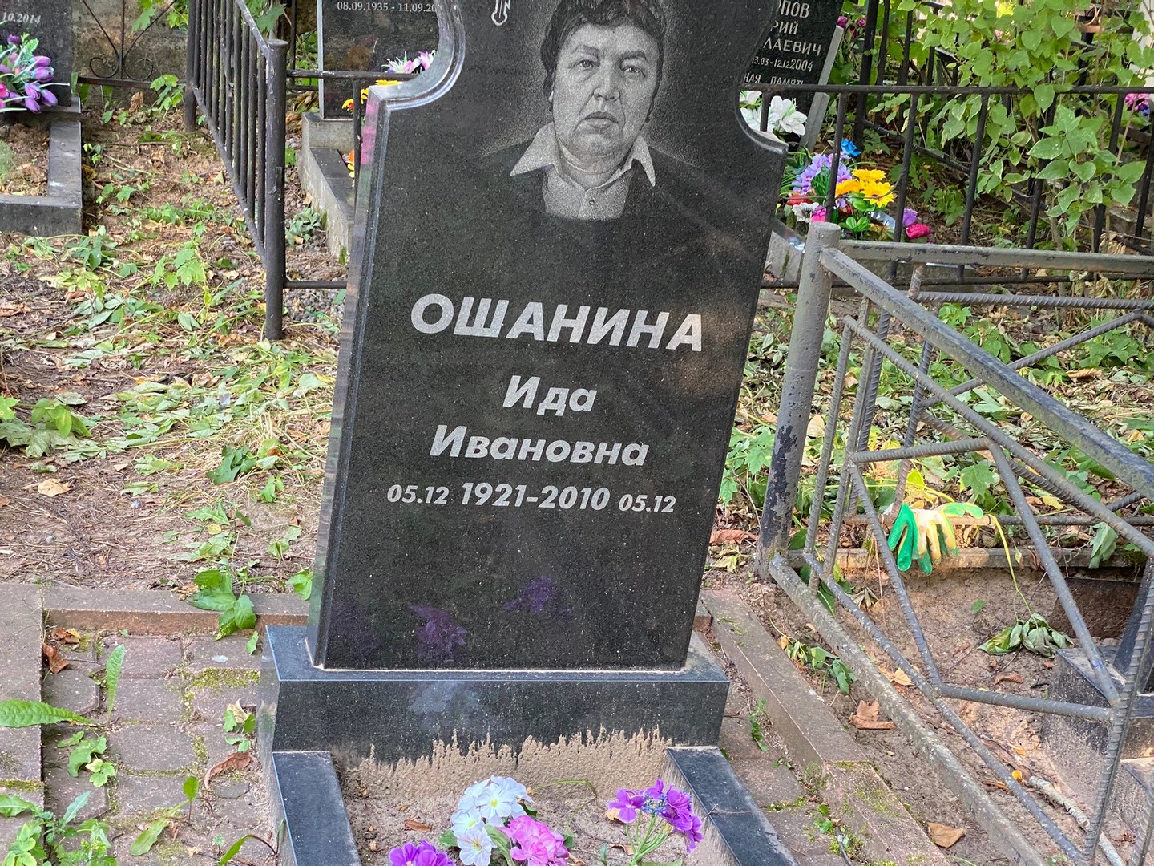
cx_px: 577
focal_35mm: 52
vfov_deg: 28.0
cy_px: 433
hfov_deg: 36.8
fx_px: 1734
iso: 160
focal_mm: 6
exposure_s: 1/92
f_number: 2
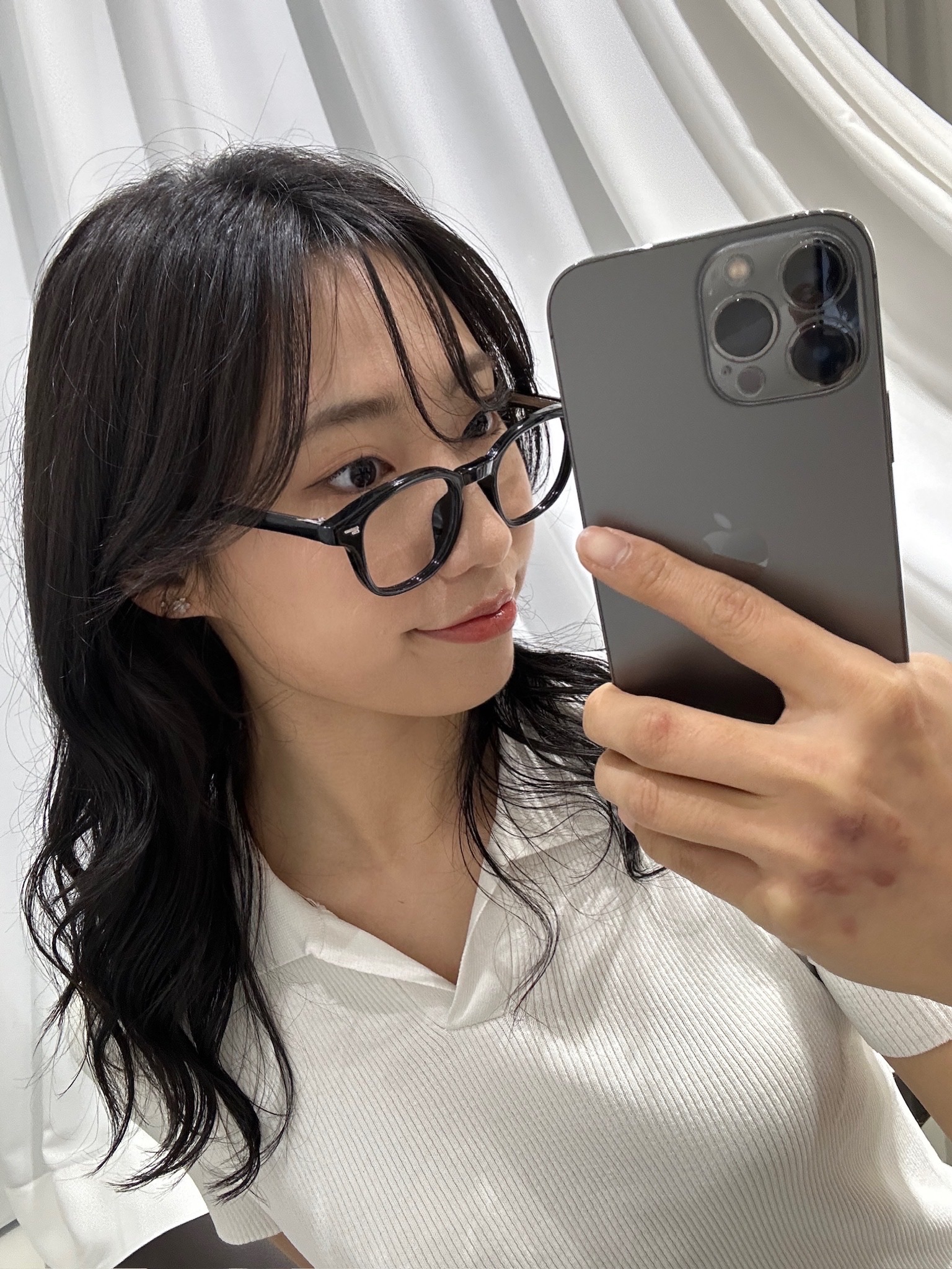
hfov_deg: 46.8
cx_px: 476
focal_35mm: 30
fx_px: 1100
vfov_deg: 60.0
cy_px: 634
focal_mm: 2.69
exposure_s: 1/60
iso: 125
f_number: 1.9
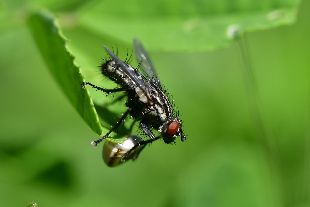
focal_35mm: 210
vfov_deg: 6.5
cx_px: 155
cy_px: 104
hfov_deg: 9.8
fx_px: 1808
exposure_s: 1/250
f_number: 6.3
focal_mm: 105
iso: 125
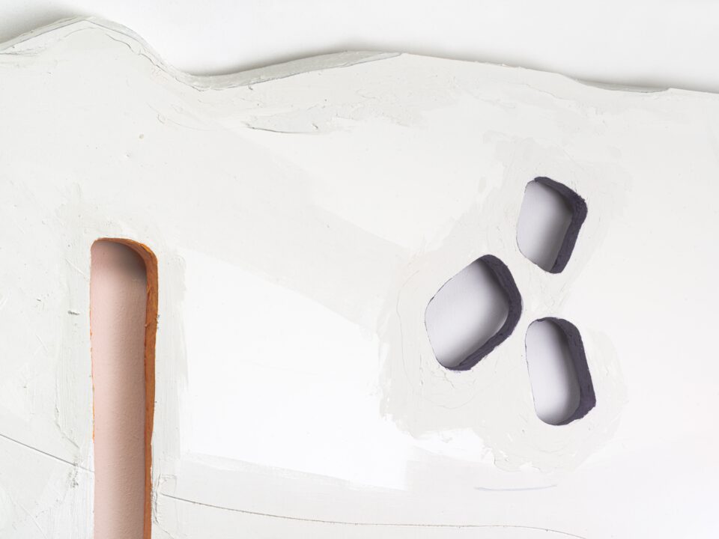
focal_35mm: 63
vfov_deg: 23.3
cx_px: 360
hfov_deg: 30.7
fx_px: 1309
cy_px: 270
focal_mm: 80
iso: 100
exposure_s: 1/350
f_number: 32
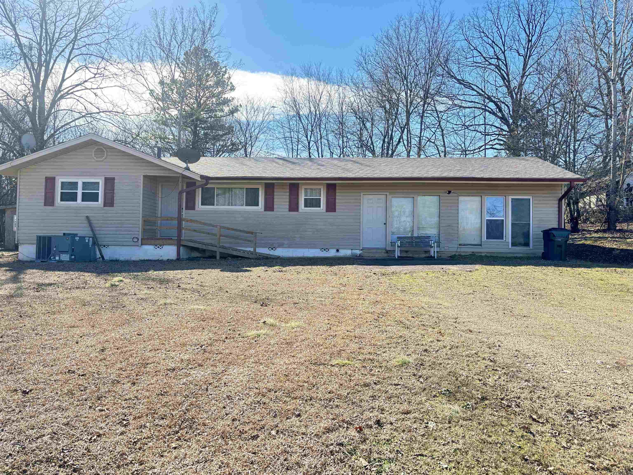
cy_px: 238
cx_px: 316
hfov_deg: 67.3
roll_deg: -1.6
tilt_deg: +0.8
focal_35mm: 26
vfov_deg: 53.1
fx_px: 475
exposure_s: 1/594
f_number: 1.6
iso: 50
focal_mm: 5.96
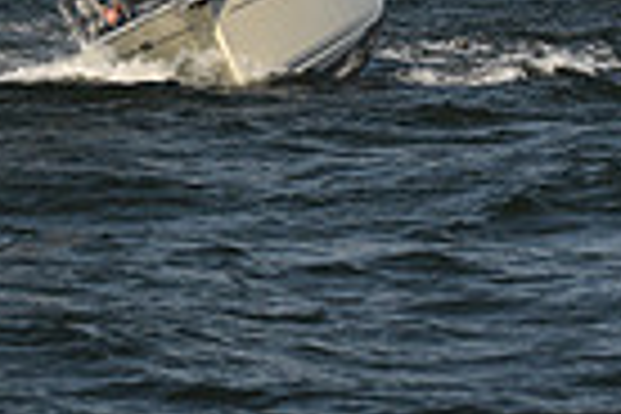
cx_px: -101
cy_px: -824
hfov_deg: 6.1
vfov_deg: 4.0
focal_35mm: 337
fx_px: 5813
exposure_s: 1/800
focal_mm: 80
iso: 250
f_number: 6.3
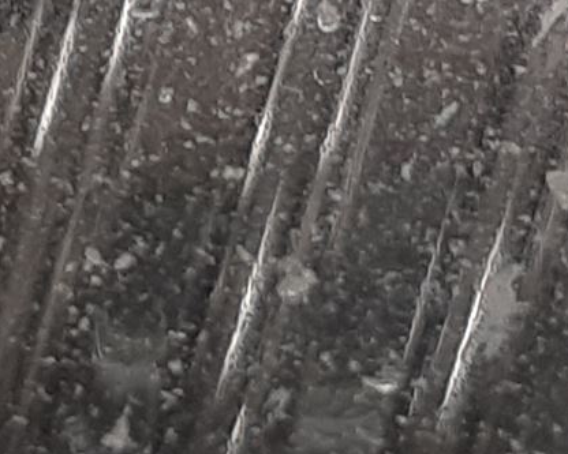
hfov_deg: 15.4
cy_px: -11
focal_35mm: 125
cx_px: 303
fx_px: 2102
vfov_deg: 12.2
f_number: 1.7
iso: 40
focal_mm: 3.93
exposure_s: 1/50
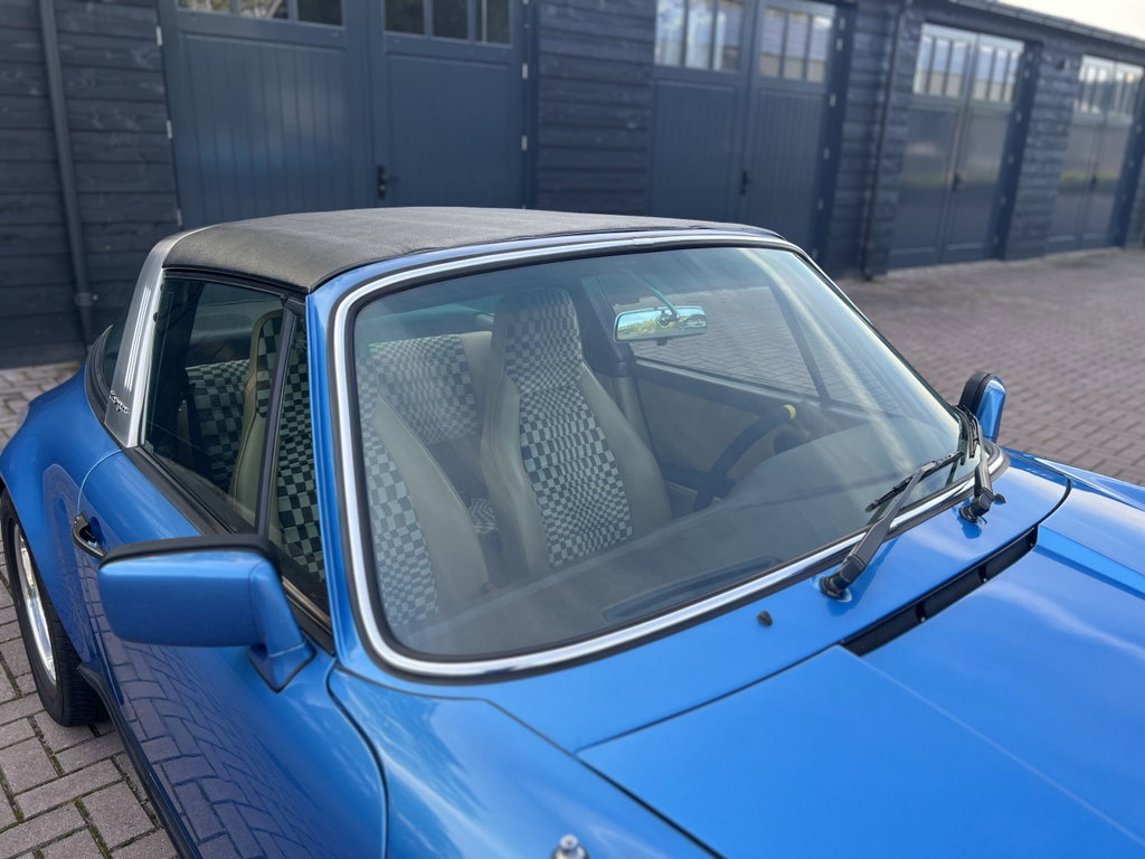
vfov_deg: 53.1
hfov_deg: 67.3
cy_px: 430
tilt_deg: -17.9
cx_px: 572
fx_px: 860
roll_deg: -1.0
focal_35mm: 26
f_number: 1.5
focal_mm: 5.7
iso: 50
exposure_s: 1/452
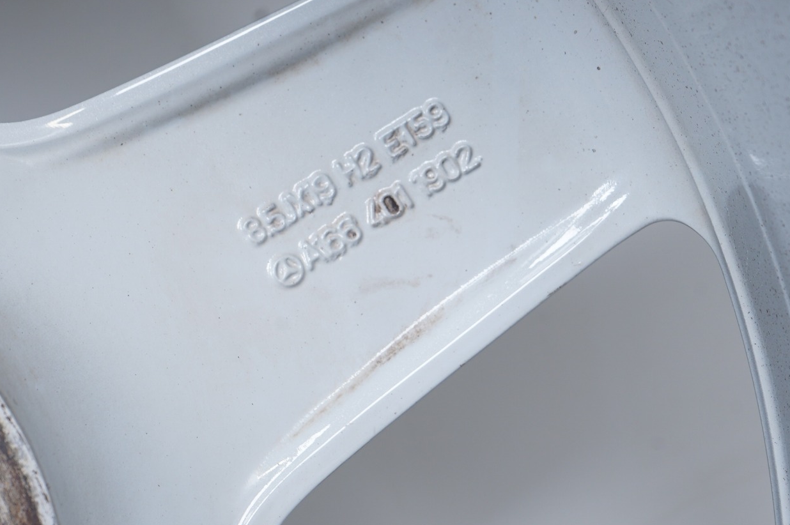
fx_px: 1601
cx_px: 355
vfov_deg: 18.6
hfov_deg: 27.7
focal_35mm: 73
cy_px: 236
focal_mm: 47
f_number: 7.1
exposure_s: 1/100
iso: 250
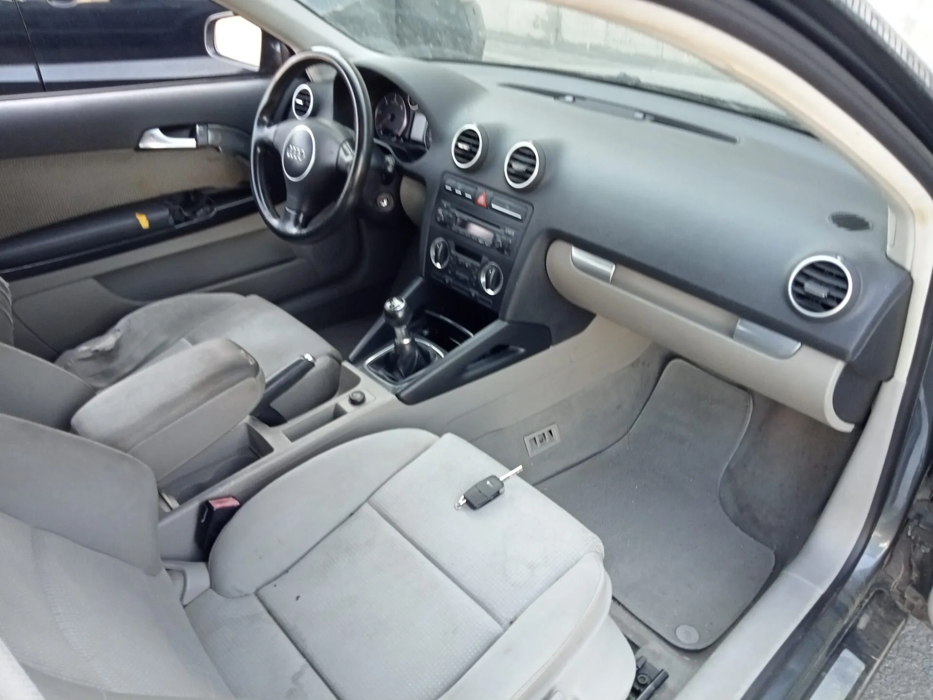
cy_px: 350
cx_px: 466
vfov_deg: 49.7
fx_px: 755
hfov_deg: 63.4
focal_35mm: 28
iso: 109
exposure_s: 1/33.3
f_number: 2.2
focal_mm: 3.46
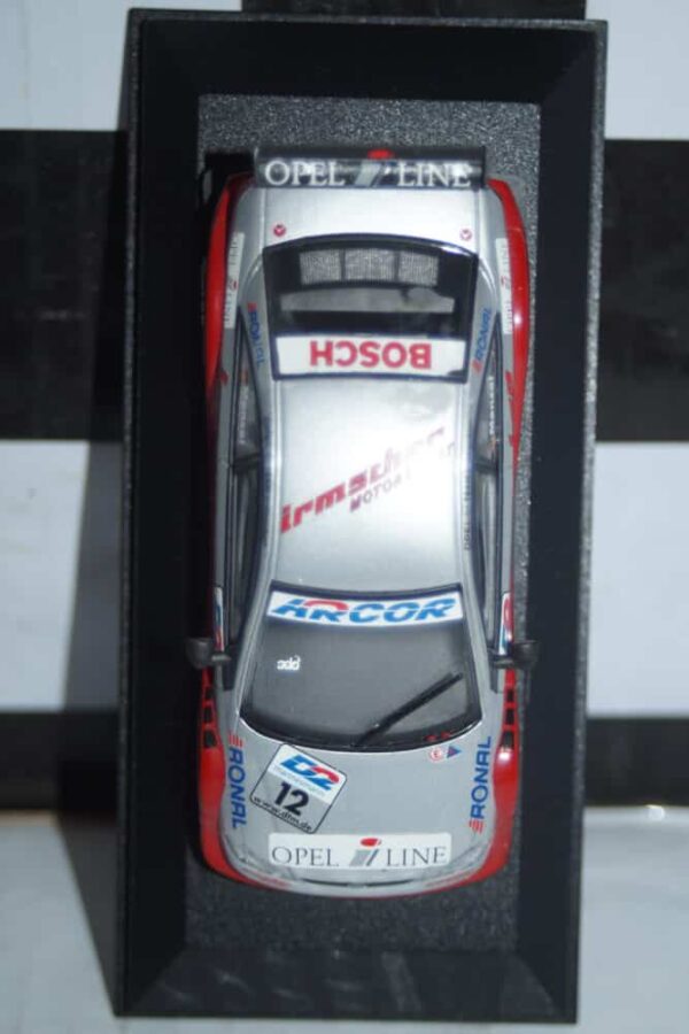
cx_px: 344
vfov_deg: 27.0
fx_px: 2153
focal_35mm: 75
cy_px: 517
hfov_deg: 18.2
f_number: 4.5
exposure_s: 1/80
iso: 125
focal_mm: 50
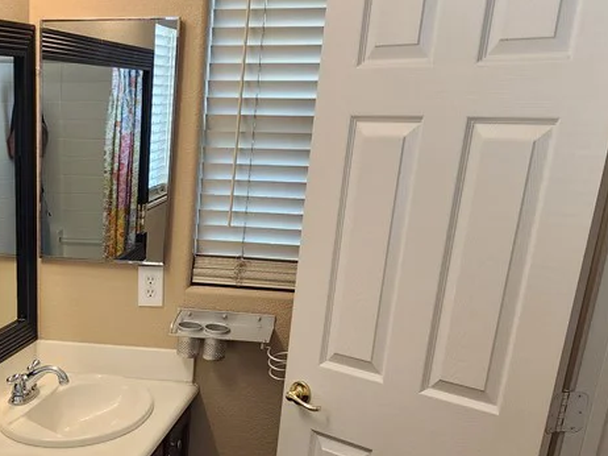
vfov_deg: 26.6
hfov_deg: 35.1
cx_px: 46
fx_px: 895
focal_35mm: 51
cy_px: 480
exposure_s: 1/120
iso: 125
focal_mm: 6.4
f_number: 1.8
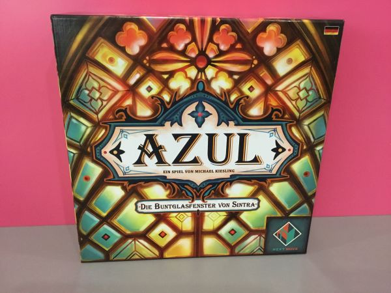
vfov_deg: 45.4
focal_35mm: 31
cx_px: 196
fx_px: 350
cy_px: 146
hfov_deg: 58.4
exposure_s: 1/25
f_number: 2.4
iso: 250
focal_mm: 3.3
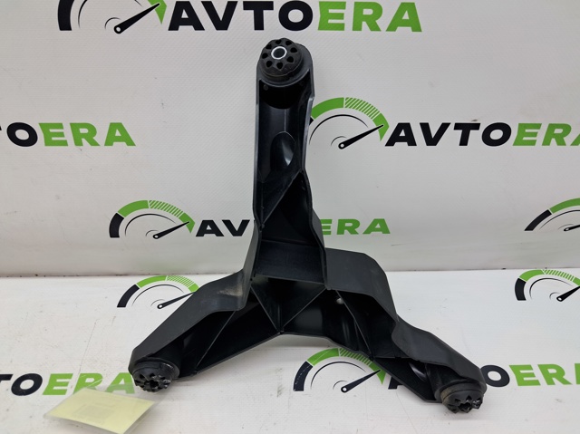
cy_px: 217
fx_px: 452
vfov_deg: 51.3
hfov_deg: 65.4
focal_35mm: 27
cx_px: 290
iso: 50
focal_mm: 4
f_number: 1.8
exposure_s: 1/60
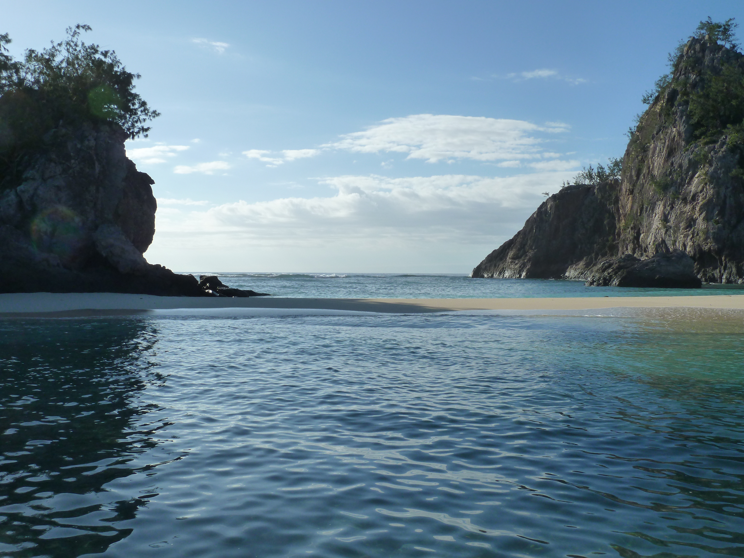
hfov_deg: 50.1
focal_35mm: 37
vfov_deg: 38.7
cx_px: 372
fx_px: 795
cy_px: 279
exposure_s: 1/640
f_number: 5.6
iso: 125
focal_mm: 6.1
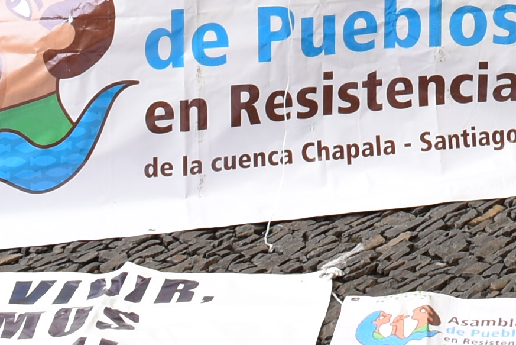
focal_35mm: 139
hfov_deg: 14.3
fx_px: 1993
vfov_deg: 9.0
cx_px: 633
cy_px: -448
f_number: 6.3
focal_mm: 18
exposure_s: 1/100
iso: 200
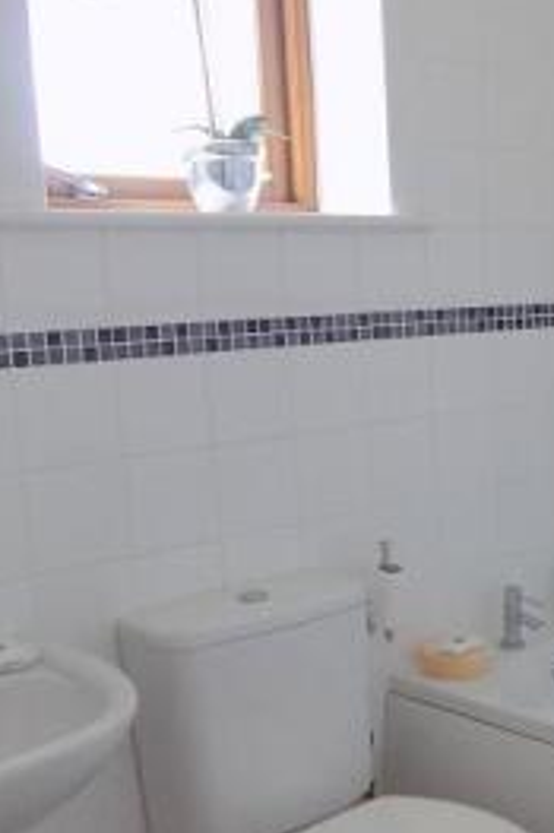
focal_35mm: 53
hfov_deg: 23.3
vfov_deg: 37.5
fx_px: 1225
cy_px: 474
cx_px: 663
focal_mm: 4
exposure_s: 1/30
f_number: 3.1
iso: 125
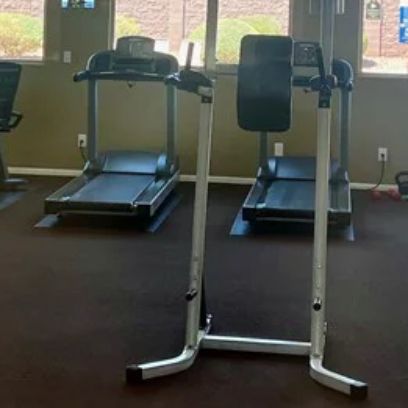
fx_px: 1200
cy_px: -6
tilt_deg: +0.7
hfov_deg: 19.3
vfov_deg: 18.7
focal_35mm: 90
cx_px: 200
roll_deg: -1.4
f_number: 1.5
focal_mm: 5.7
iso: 50
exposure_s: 1/238
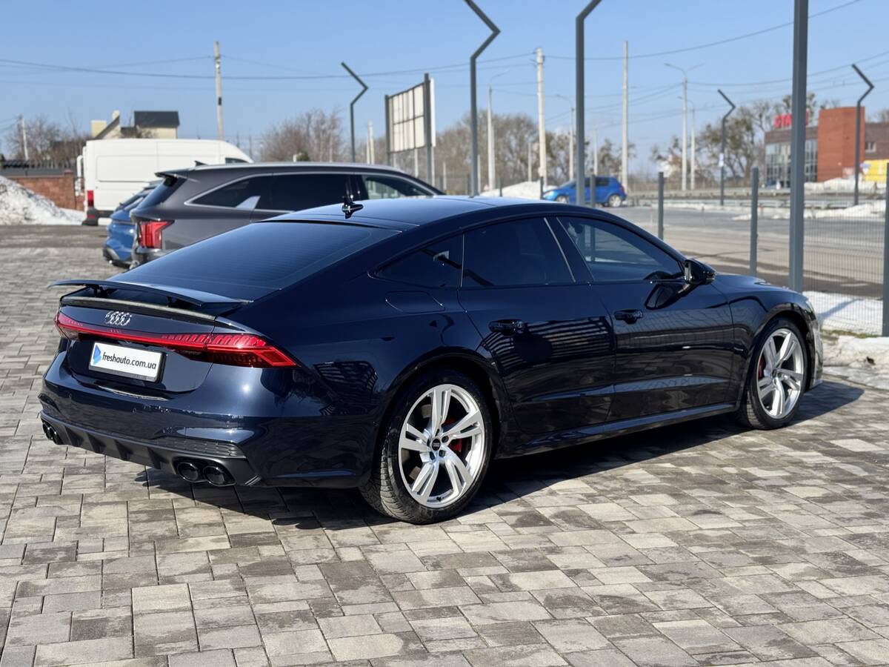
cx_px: 444
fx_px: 1233
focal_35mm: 48
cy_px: 334
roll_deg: +1.7
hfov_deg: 39.7
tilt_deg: -6.0
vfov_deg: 30.3
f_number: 1.78
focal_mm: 6.76
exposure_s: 1/3096
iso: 64
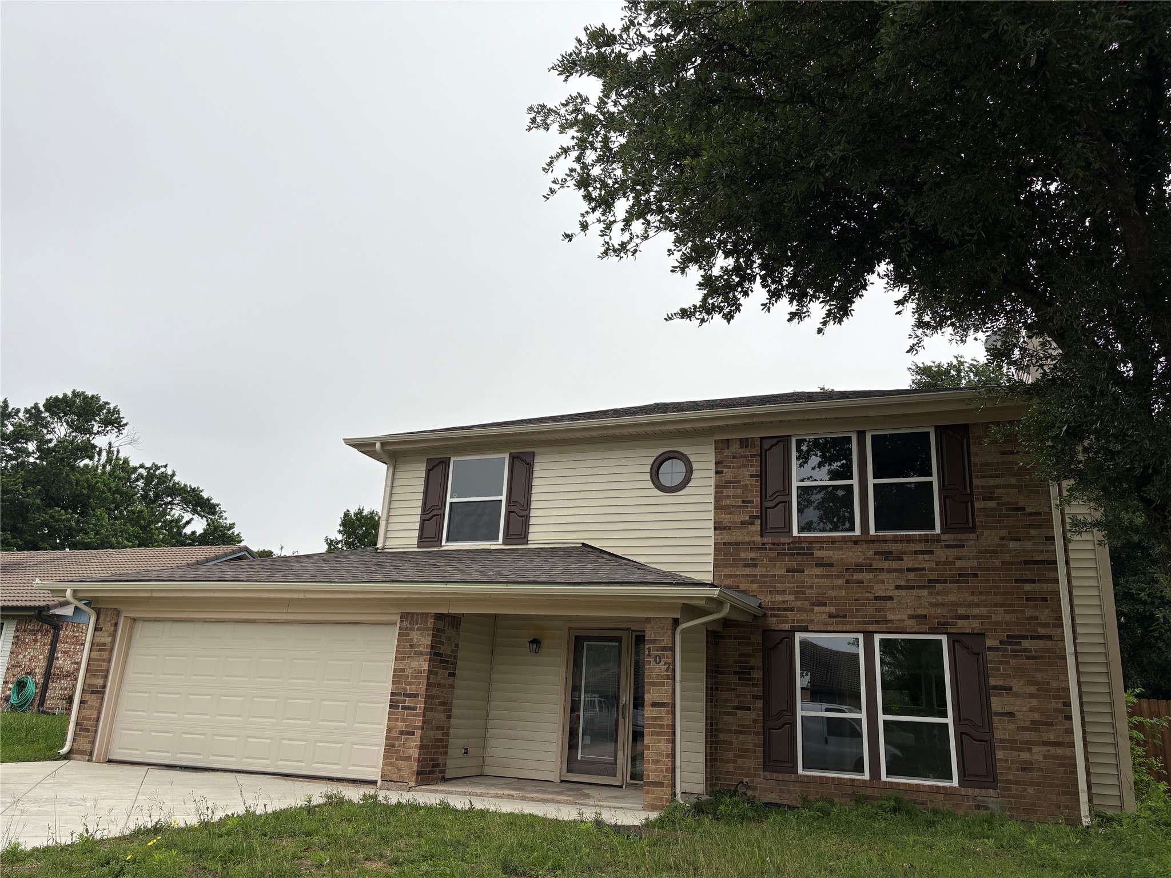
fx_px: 880
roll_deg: -2.1
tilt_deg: +17.4
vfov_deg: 53.1
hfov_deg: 67.3
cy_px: 439
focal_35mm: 26
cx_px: 586
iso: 50
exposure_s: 1/694
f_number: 1.6
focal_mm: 5.96
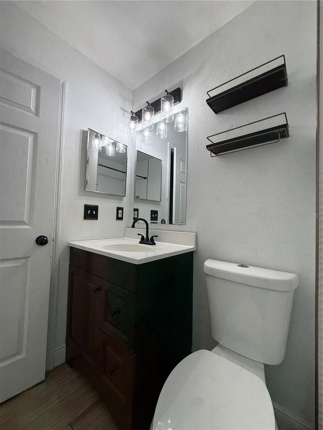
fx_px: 174
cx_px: 162
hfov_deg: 85.7
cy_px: 215
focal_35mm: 14
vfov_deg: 102.1
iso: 160
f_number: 2.2
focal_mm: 2.22
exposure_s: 1/120
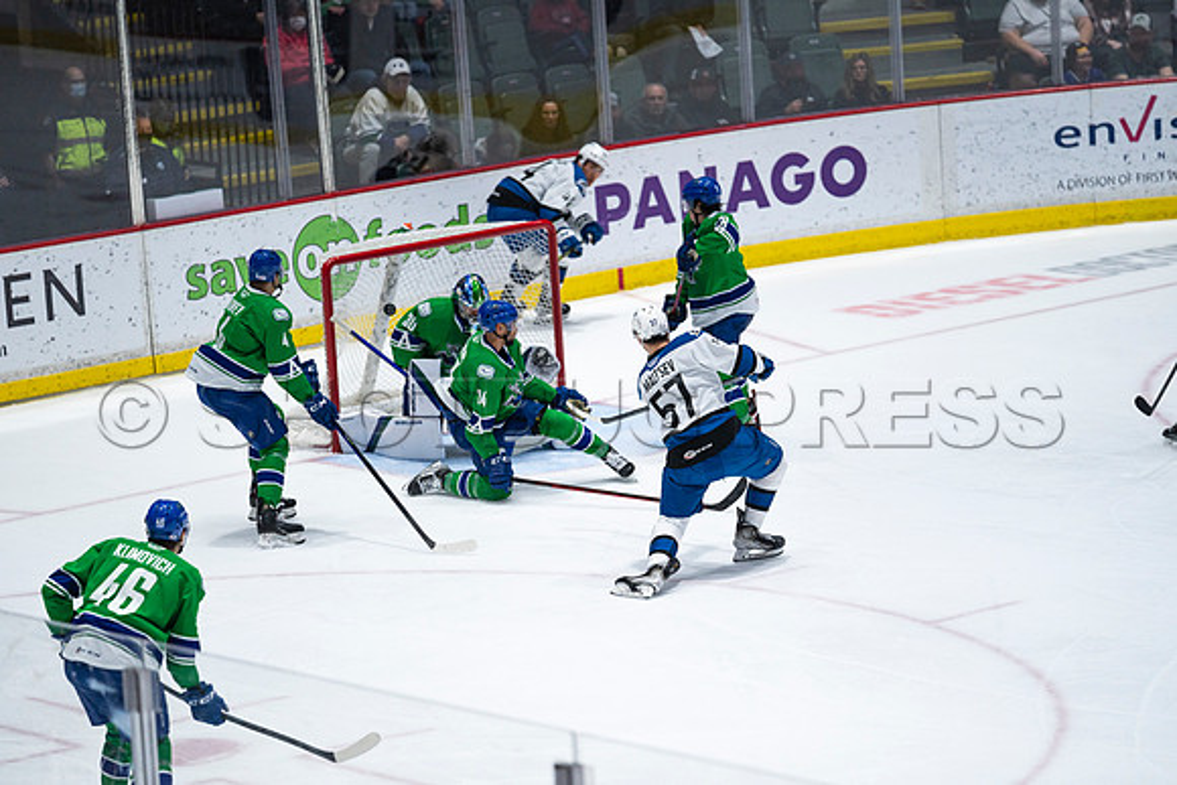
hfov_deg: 10.3
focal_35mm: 200
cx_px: 588
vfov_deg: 6.9
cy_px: 392
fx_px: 6540
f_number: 2.8
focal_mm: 200
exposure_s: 1/1250
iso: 1250
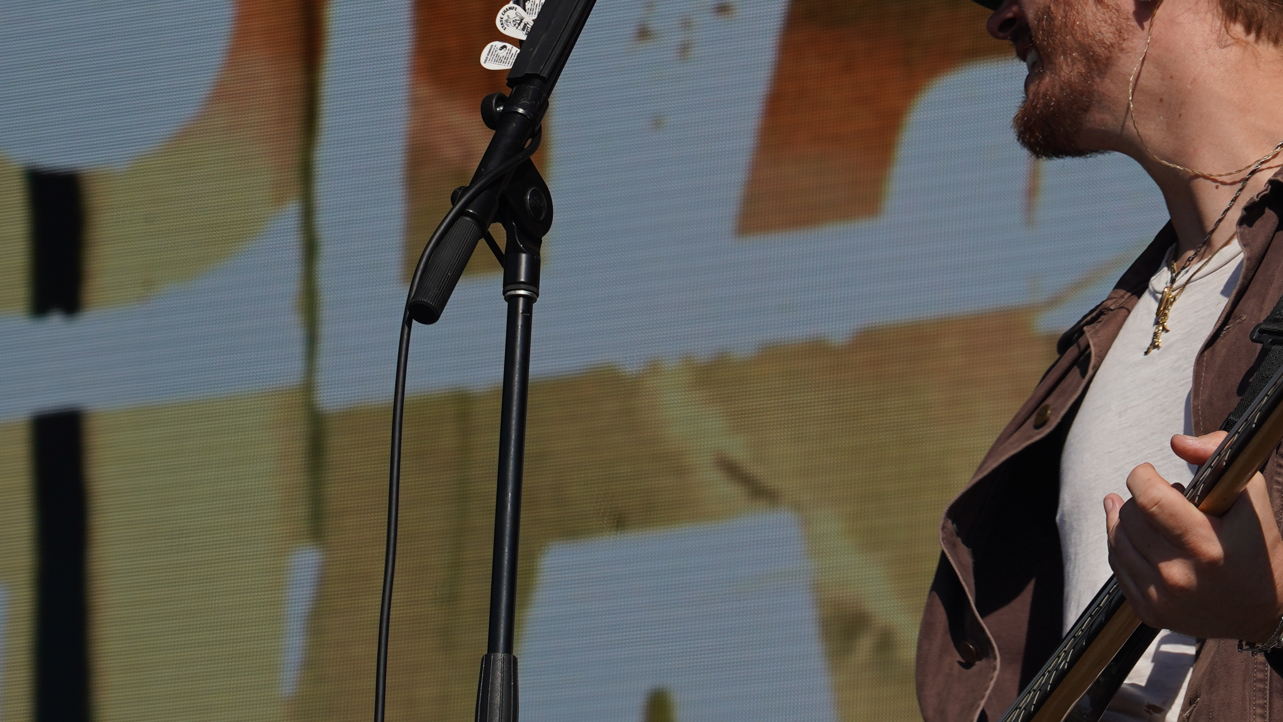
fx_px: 7655
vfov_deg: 5.4
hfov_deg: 9.5
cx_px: 1189
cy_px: 160
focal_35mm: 225
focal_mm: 105
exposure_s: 1/800
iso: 100
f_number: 8
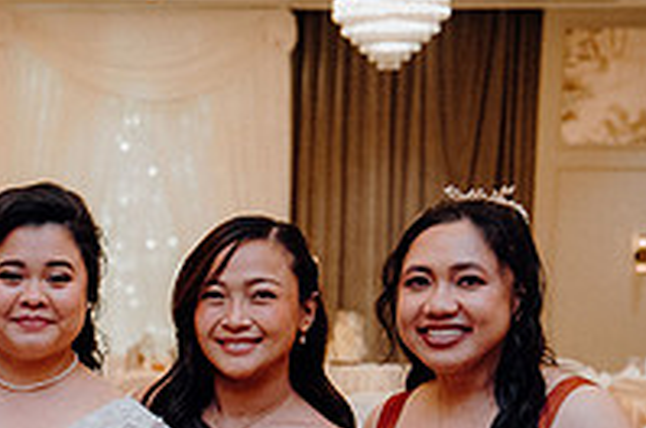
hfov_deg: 17.3
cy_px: 540
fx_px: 1989
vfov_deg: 12.0
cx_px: -211
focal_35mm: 111
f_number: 3.5
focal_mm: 38
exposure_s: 1/160
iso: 3200
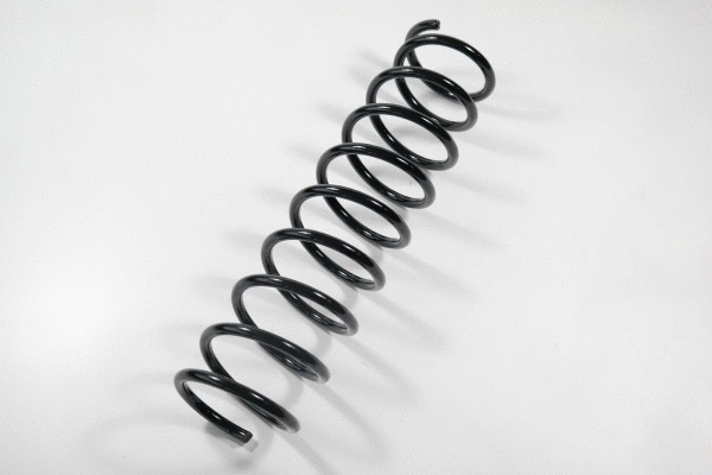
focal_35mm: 46
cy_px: 238
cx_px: 356
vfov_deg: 29.2
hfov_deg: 42.7
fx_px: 910
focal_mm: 30
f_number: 4.5
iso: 200
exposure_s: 1/50
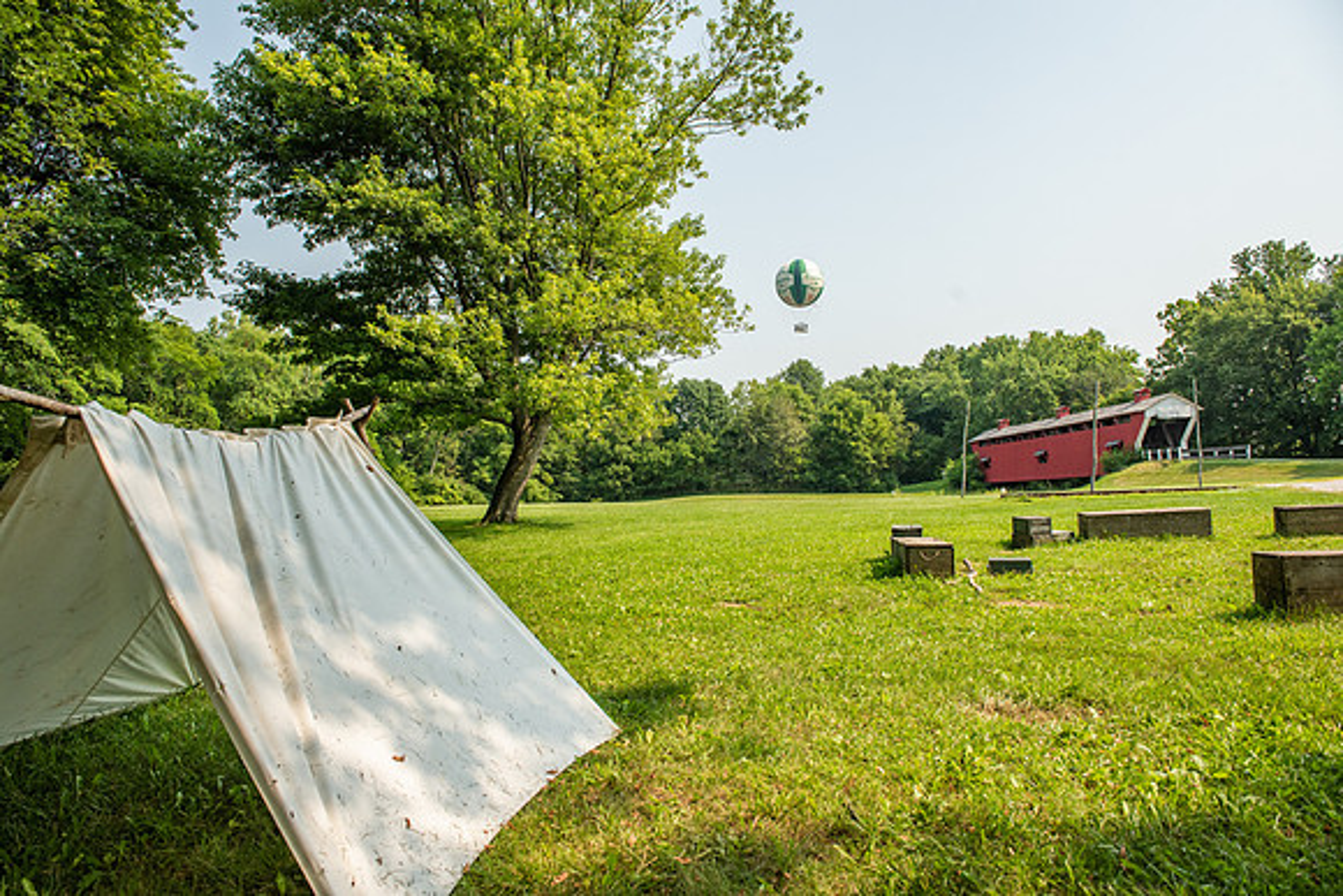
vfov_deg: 53.2
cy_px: 448
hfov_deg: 73.7
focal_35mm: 24
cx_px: 672
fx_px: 896
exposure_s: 1/1600
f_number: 5.6
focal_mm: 24
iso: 320
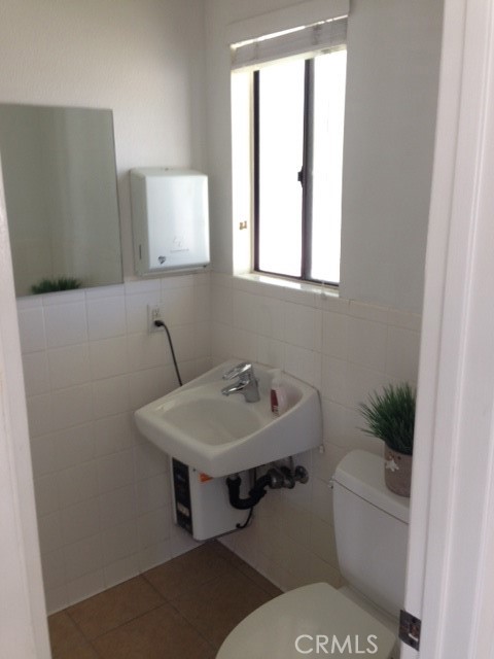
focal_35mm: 33
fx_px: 628
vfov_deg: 55.4
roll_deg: +0.8
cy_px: 330
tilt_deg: -12.2
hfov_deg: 42.9
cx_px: 247
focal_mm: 4.12
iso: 50
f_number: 2.4
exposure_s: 1/24
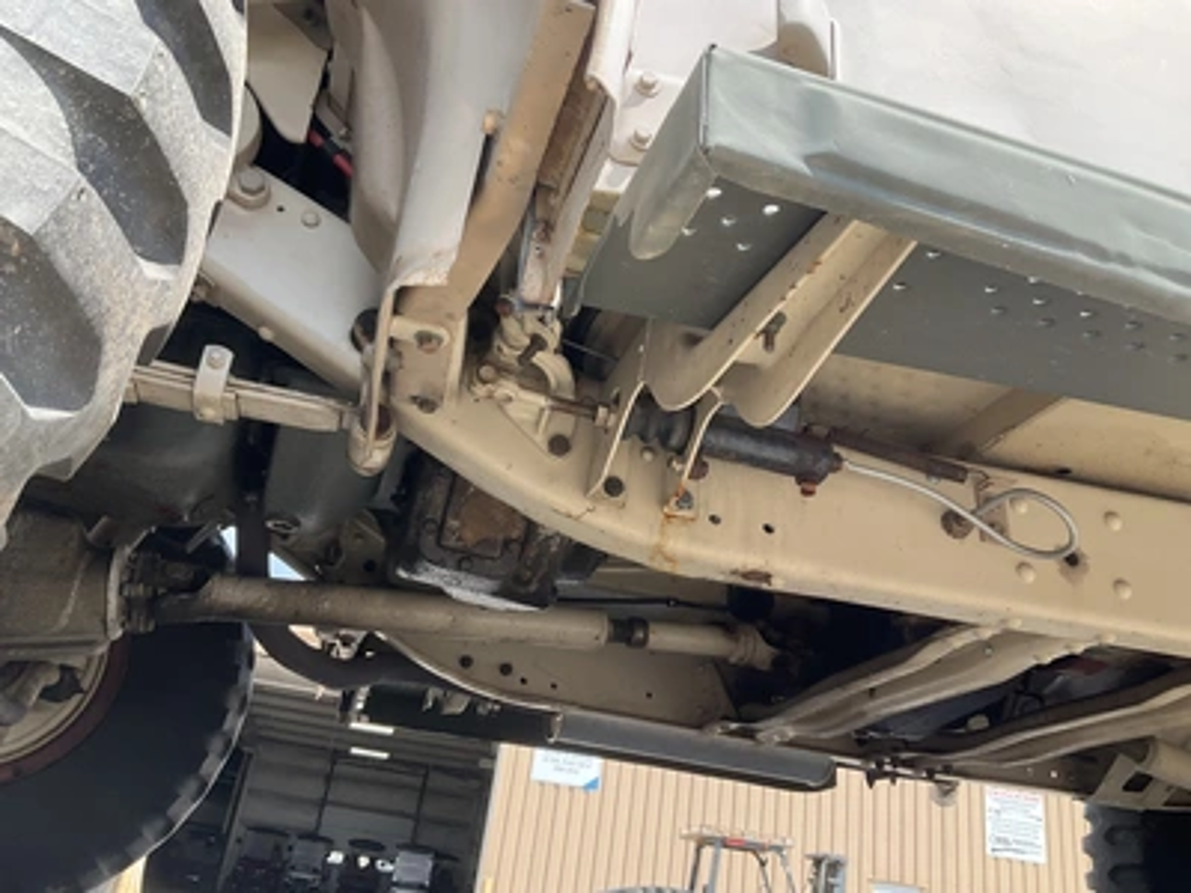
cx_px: 596
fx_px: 998
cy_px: 446
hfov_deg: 61.7
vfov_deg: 48.2
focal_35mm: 29
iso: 25
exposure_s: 1/428
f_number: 1.8
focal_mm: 3
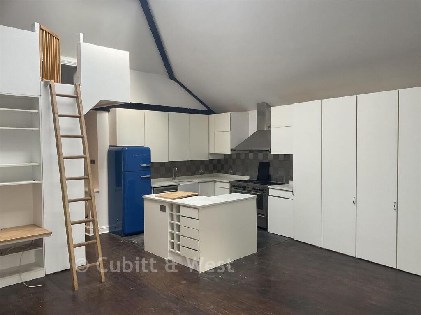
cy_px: 158
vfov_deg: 48.2
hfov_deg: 61.7
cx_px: 210
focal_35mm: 29
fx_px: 353
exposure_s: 1/122
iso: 50
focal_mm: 3
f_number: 1.8
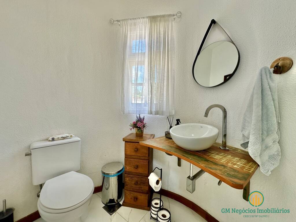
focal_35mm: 14
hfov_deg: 102.1
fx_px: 120
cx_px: 148
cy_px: 111
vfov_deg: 85.7
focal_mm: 2.22
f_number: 2.2
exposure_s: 1/120
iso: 50
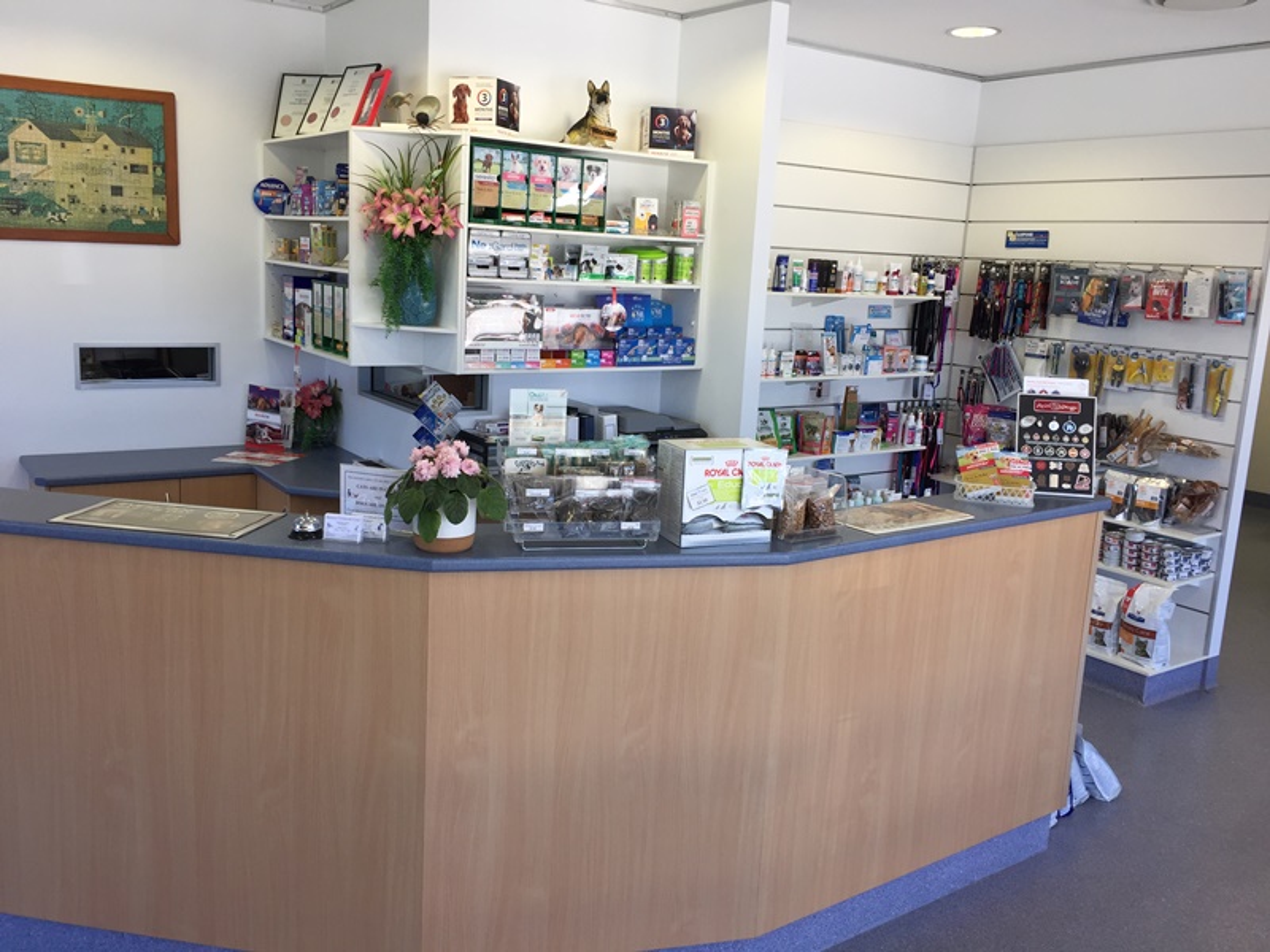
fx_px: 1064
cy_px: 476
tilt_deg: -9.4
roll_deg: -3.7
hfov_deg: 61.7
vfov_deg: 48.2
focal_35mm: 29
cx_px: 635
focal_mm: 4.15
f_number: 2.2
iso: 40
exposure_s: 1/100
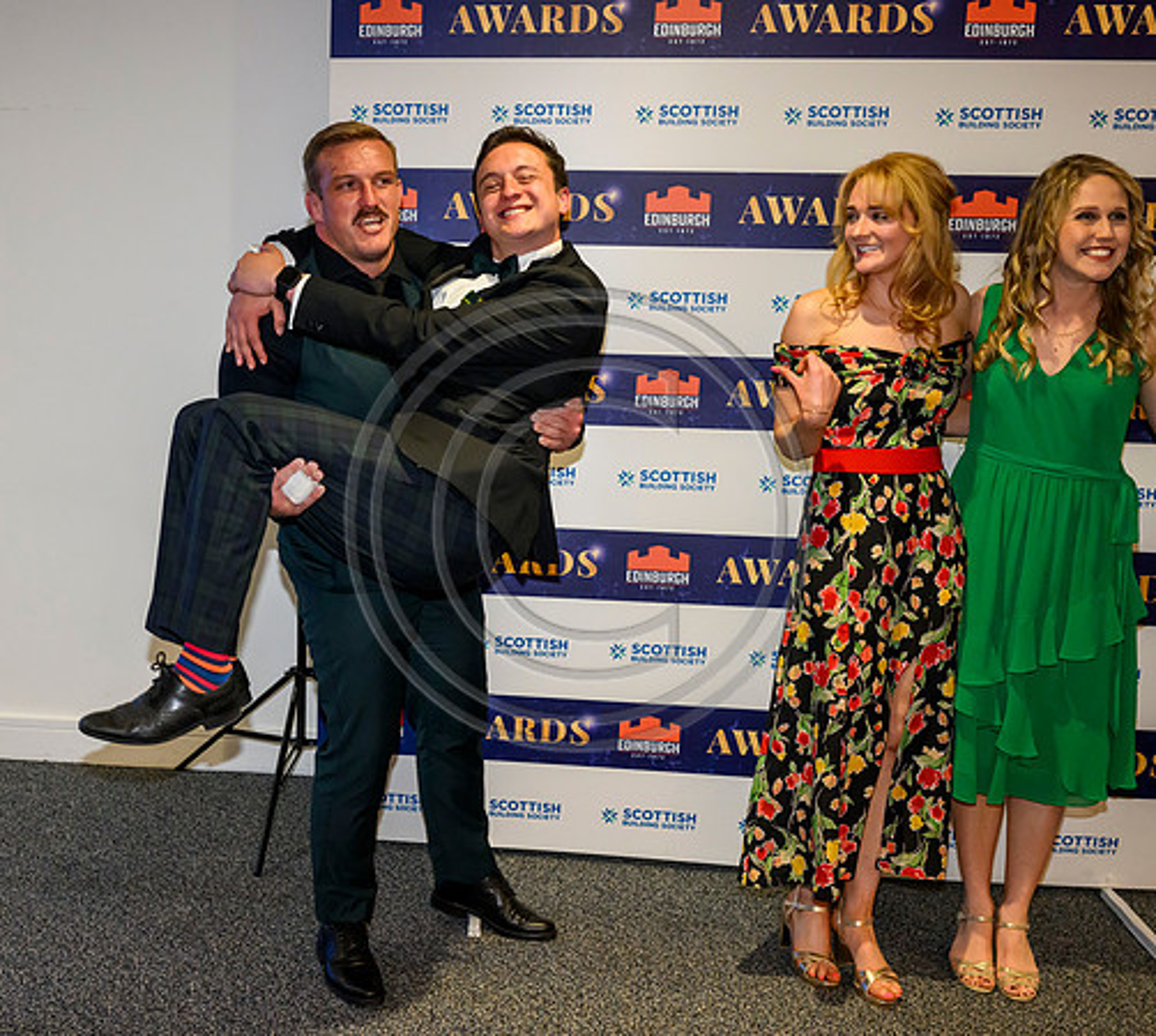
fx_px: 1511
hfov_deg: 41.3
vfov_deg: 37.8
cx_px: 378
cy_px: 518
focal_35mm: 42
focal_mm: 35
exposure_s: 1/160
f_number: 4.5
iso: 4000
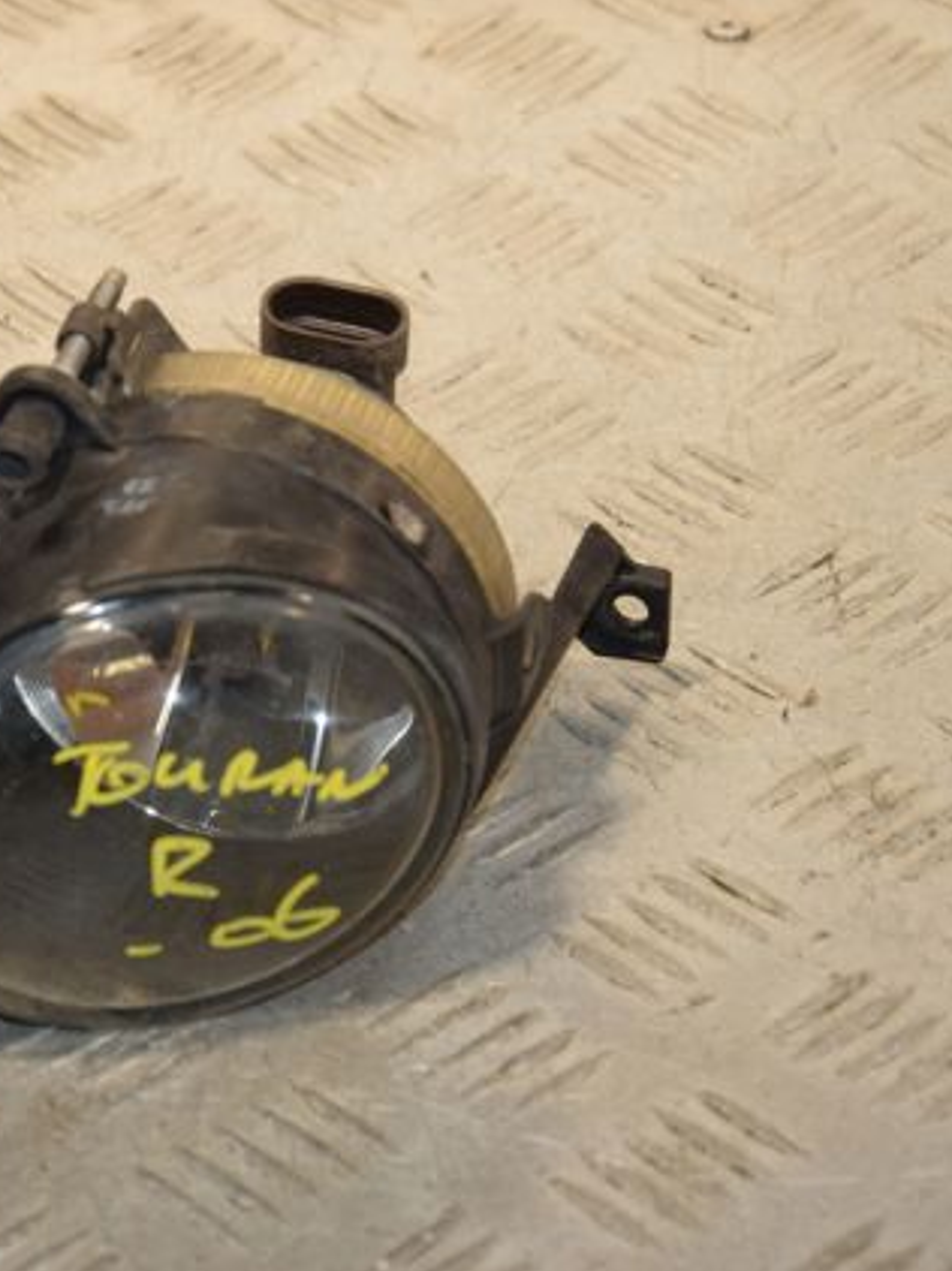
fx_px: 6424
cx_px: 196
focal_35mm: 175
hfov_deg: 8.5
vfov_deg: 11.3
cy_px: 636
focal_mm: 80
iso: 800
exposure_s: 1/200
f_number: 7.1
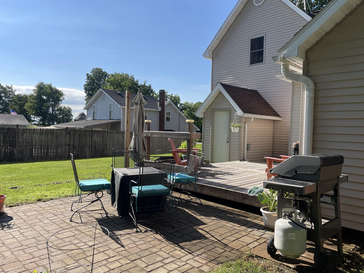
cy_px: 136
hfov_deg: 67.3
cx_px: 182
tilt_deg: -1.0
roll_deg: -1.4
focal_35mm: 26
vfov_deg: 53.1
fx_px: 273
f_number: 1.6
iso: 32
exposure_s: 1/3401
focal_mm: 4.2
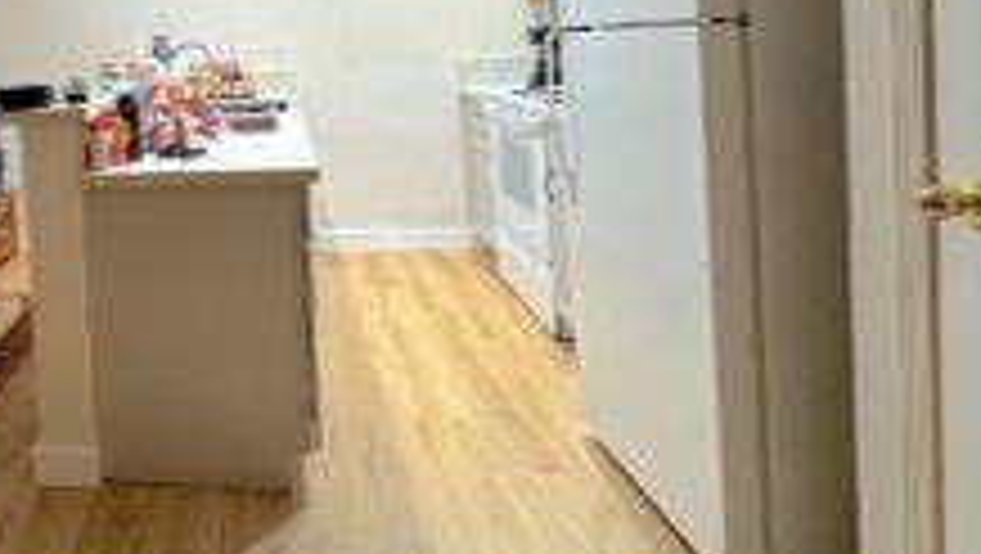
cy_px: 72
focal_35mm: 28
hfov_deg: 59.0
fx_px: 729
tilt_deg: -3.1
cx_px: 117
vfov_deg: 39.1
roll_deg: +3.7
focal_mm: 2.22
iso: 160
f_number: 2.2
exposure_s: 1/120
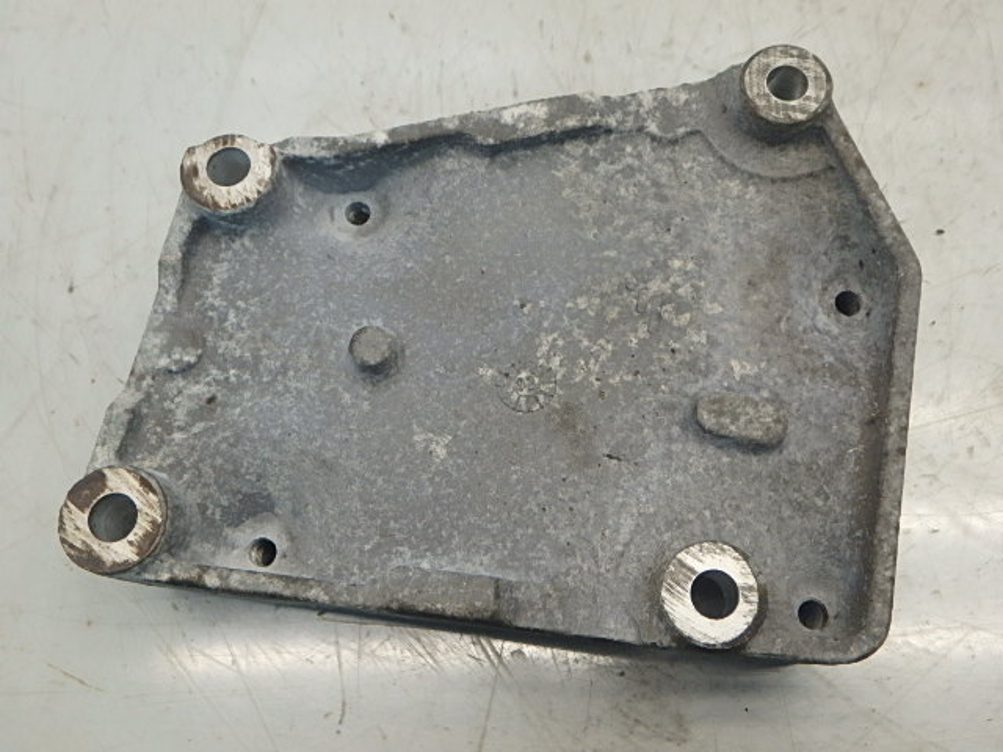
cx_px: 502
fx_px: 985
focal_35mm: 34
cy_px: 376
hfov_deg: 54.0
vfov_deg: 41.8
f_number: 4.9
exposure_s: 1/40
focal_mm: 6
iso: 250
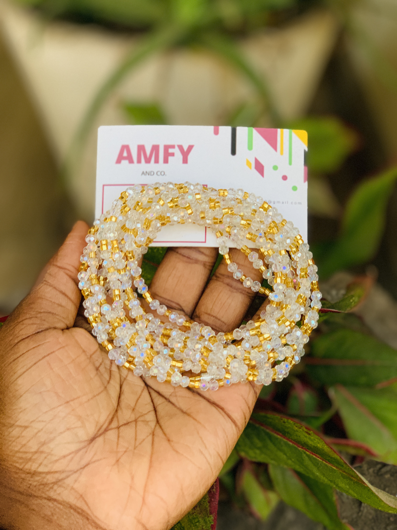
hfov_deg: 28.0
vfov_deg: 36.8
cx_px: 198
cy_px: 265
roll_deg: -3.7
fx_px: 795
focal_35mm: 52
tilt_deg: -38.1
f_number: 2.4
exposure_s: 1/60
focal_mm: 6
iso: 200
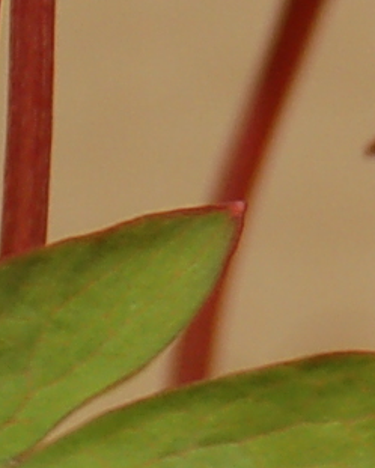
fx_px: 15101
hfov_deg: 1.4
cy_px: 339
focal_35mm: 1089
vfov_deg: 1.8
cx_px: -386
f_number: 6.3
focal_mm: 80
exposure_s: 1/640
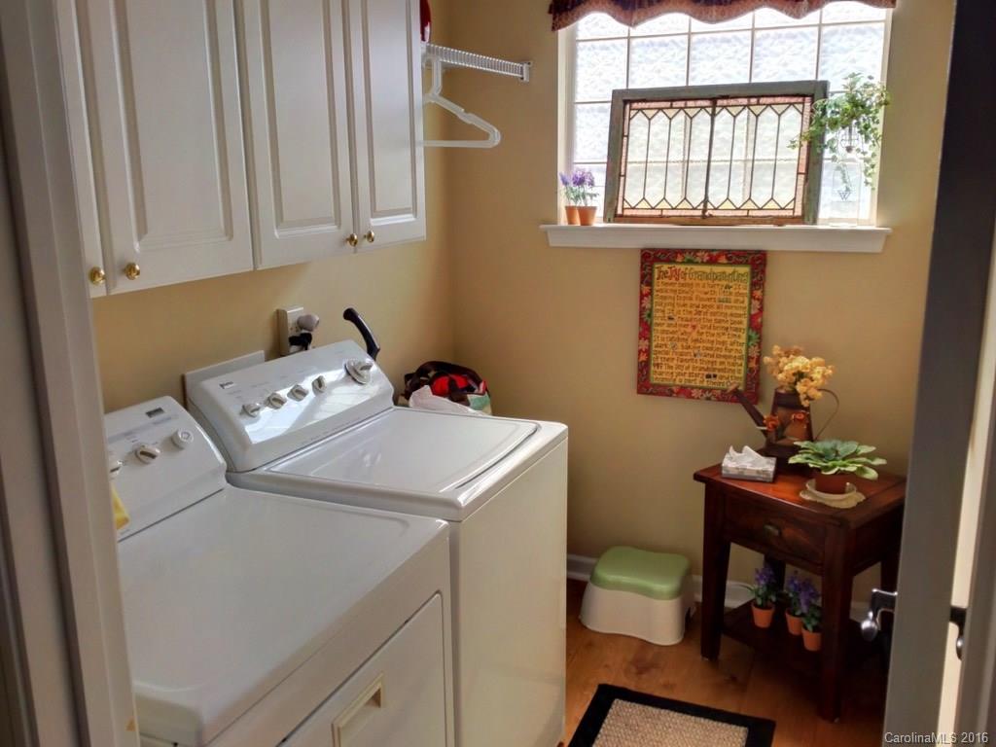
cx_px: 498
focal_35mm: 32
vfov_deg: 44.2
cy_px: 374
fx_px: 921
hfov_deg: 56.8
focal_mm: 3.3
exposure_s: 1/156
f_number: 2.4
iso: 32
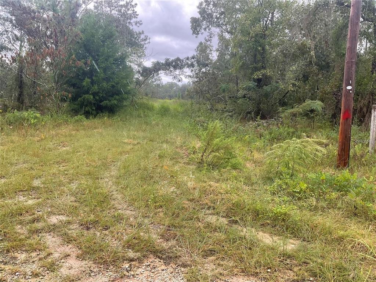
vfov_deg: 48.2
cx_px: 188
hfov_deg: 61.7
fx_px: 315
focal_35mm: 29
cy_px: 141
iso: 16
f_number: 1.8
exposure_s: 1/146
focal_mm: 3
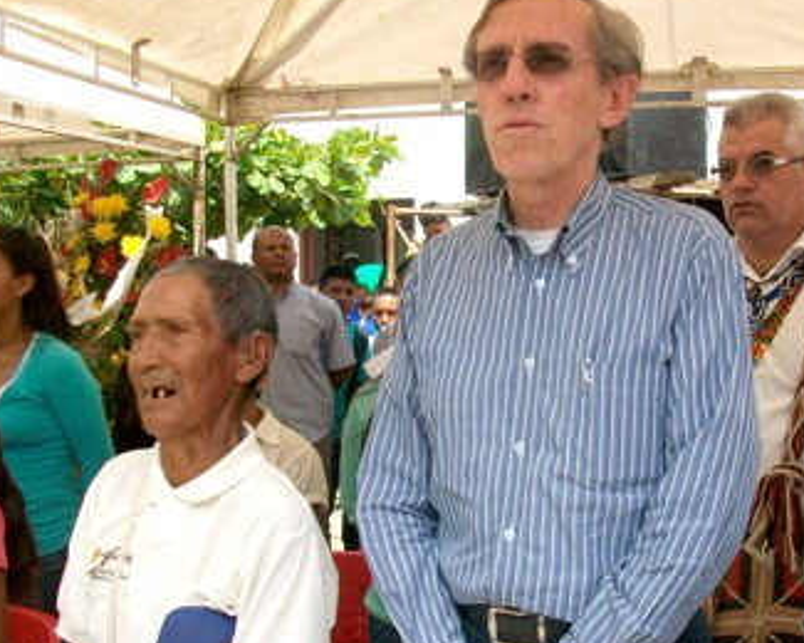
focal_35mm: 48
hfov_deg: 38.2
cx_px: 562
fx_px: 1142
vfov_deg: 31.5
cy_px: 328
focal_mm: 5.7
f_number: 2.8
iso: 64
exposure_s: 1/500
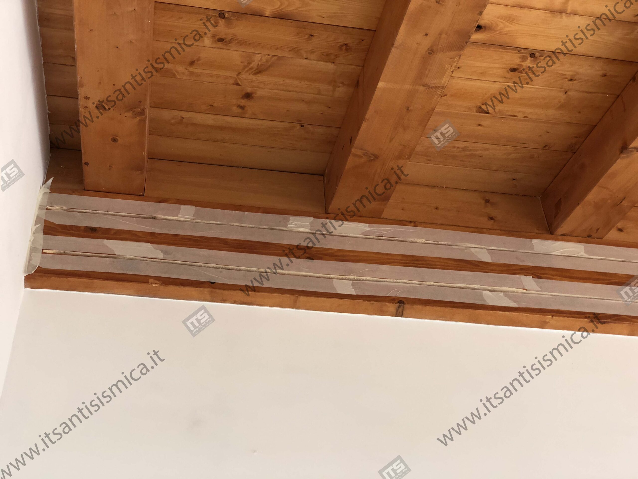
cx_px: 319
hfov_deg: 36.8
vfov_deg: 28.0
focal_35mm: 52
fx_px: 958
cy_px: 240
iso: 80
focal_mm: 6
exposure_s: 1/40
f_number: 2.4
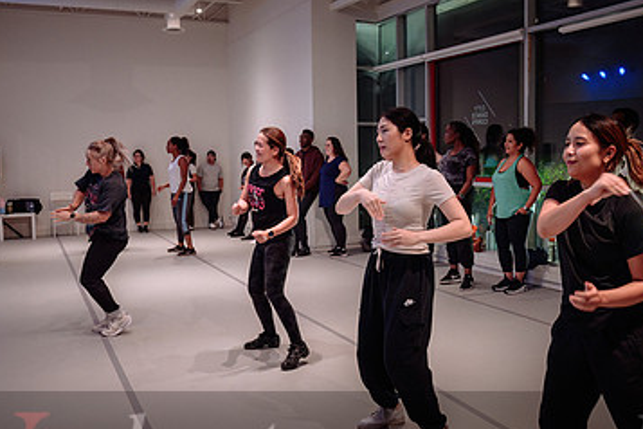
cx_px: 371
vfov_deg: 34.2
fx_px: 697
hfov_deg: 49.4
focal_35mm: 39
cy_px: 205
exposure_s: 1/125
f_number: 2.8
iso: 800
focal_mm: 24
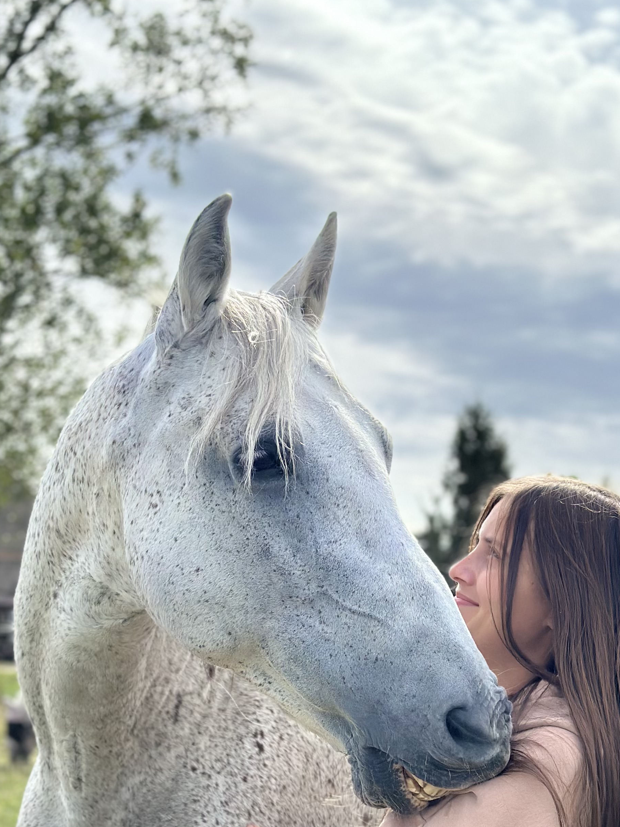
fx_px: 1911
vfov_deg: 24.1
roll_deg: -2.9
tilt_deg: +0.8
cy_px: 650
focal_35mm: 80
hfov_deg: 18.4
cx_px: 398
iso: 100
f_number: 1.78
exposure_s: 1/7634
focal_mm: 6.86
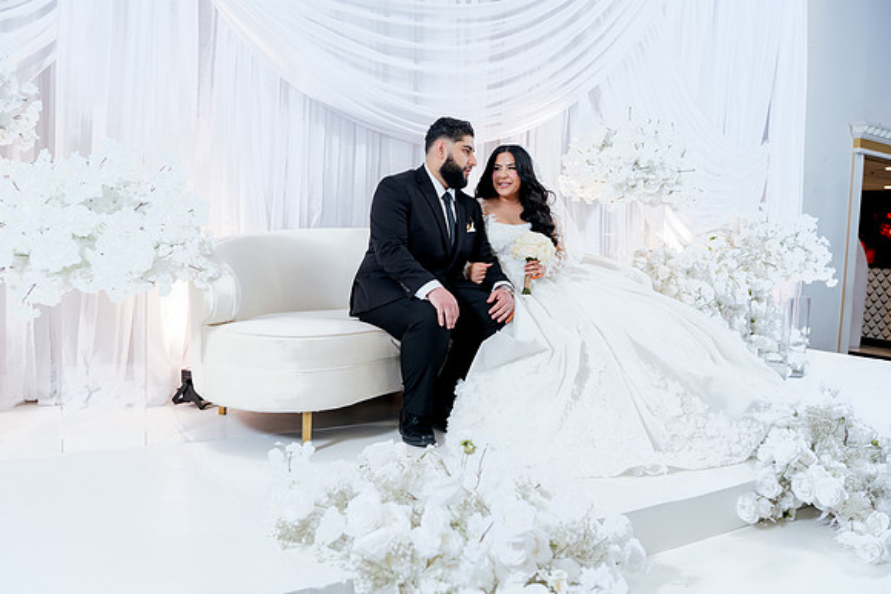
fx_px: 693
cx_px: 446
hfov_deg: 65.5
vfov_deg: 46.4
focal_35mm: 28
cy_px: 297
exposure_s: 1/160
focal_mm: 28
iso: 800
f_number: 2.8
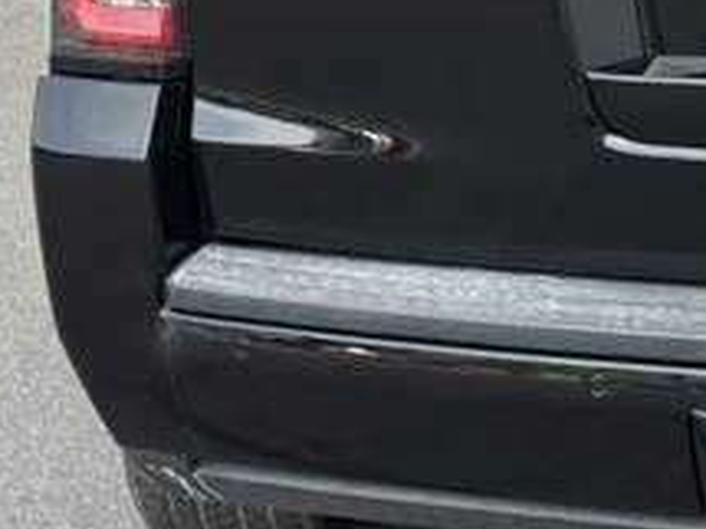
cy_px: -72
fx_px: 2915
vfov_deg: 10.2
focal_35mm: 143
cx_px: 13
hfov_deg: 13.6
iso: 64
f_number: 1.78
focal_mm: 6.76
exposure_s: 1/685
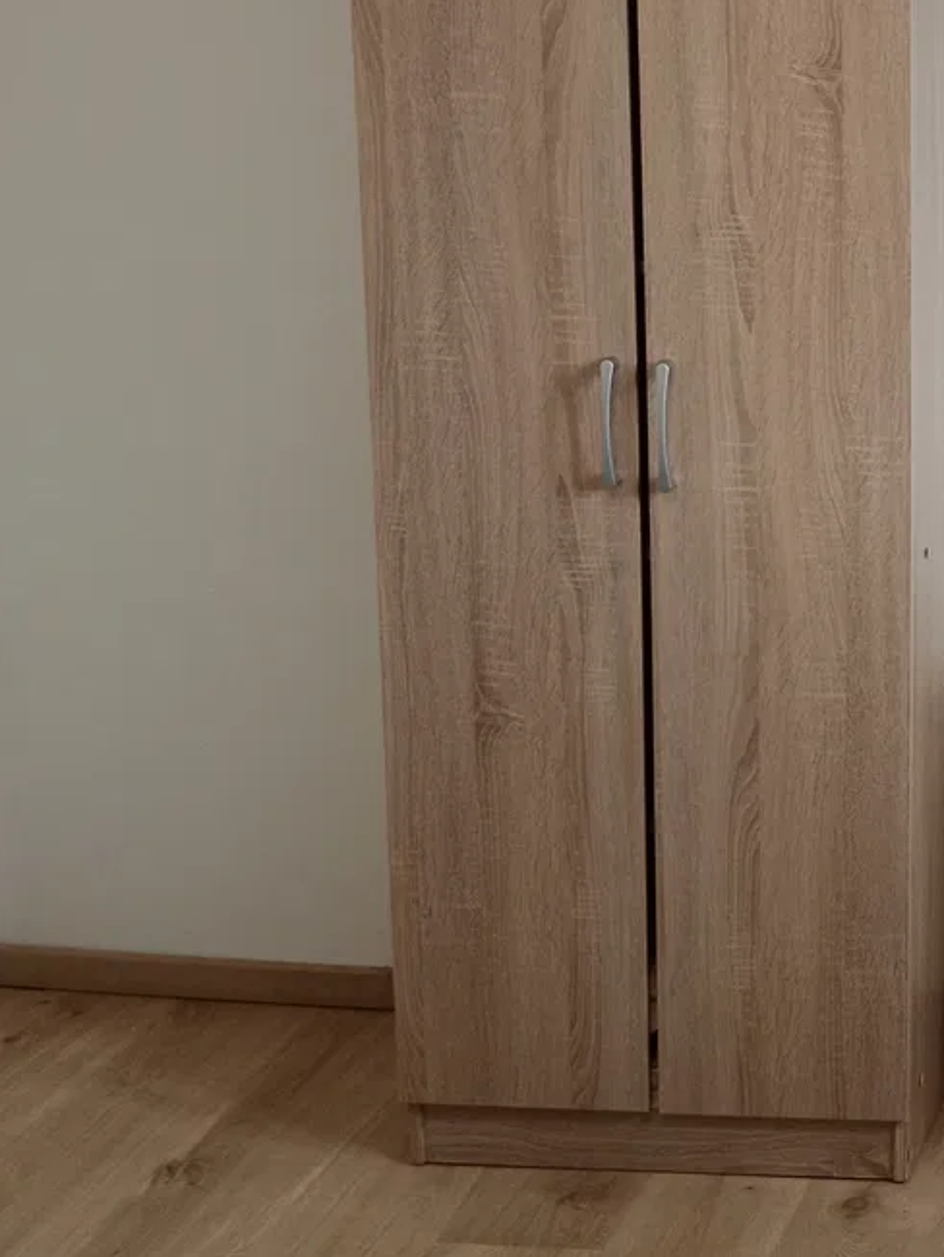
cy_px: 400
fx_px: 2326
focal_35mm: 64
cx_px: 1453
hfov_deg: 19.7
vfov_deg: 30.0
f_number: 1.8
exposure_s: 1/50
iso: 694
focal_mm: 3.96
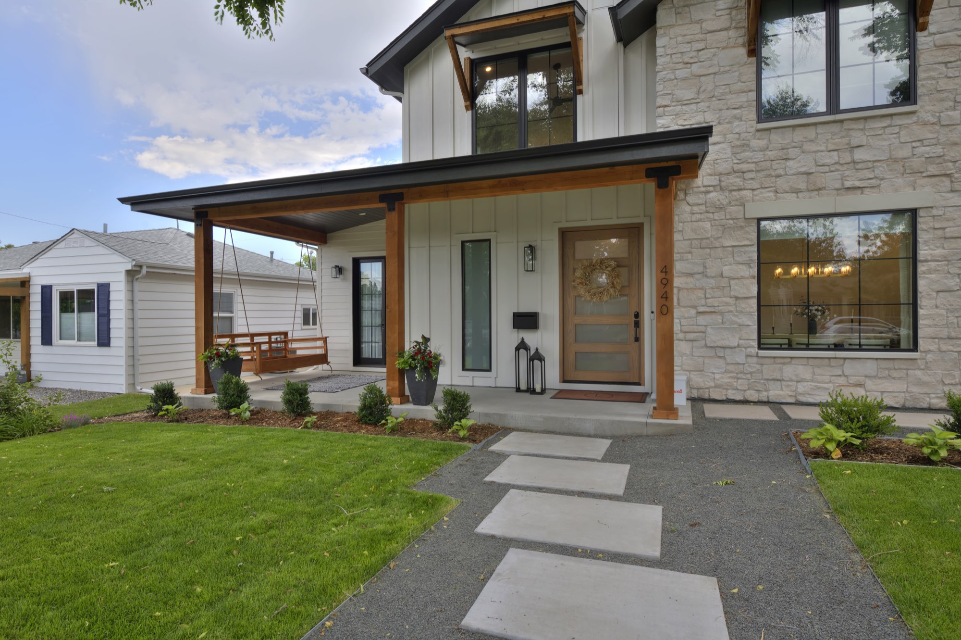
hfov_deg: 84.0
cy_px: 320
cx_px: 480
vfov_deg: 61.9
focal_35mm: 20
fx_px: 534
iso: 100
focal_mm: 20
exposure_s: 1/160
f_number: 10
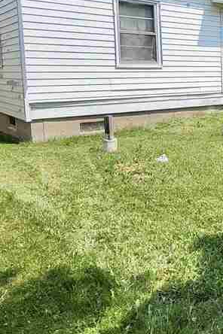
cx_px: 289
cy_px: 111
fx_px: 362
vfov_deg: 48.7
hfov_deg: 28.2
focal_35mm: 39
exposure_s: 1/1000
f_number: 2.2
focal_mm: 1.74
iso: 32
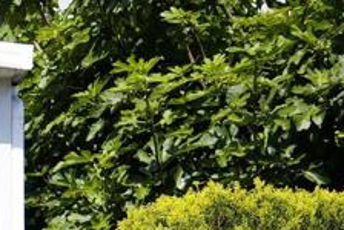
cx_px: -353
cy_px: 475
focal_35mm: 210
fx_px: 2009
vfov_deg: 6.4
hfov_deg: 9.2
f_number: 5.6
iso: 100
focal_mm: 46
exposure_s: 1/400
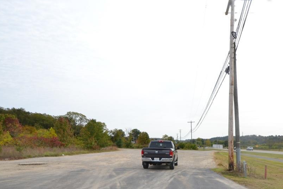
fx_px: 220
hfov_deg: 64.2
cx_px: 182
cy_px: 140
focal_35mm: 28
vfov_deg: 44.9
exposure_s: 1/200
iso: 100
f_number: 7.1
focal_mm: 10
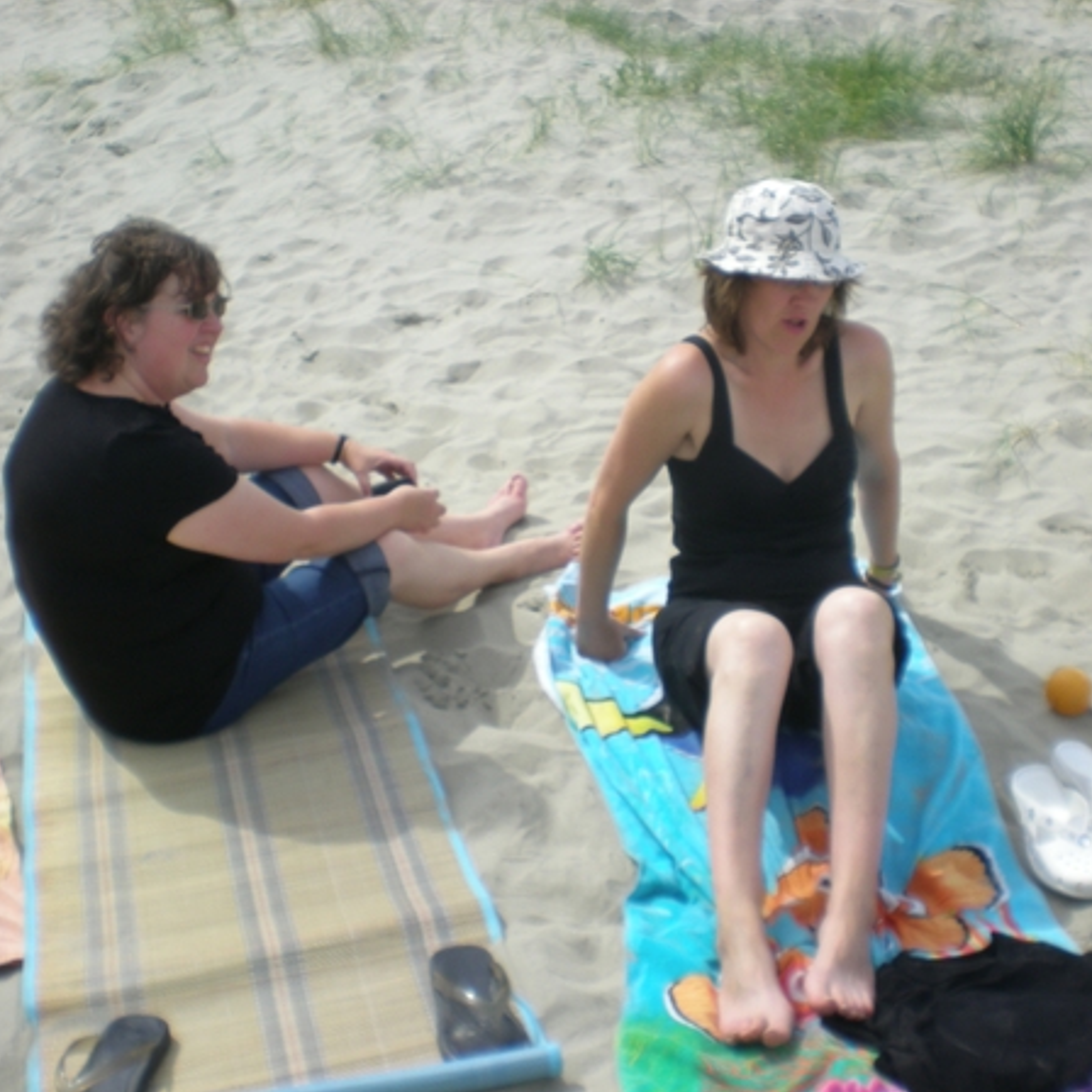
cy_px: 546
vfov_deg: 37.6
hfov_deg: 37.5
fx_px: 1606
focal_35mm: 45
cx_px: 561
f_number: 4.6
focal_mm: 6.3
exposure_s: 1/353
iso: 50
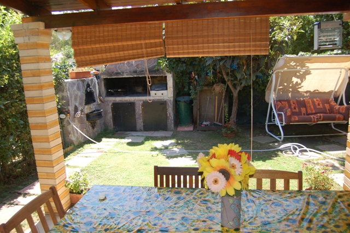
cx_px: 175
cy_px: 116
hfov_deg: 67.4
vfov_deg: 47.9
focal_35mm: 27
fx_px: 262
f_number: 4
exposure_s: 1/500
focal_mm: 18
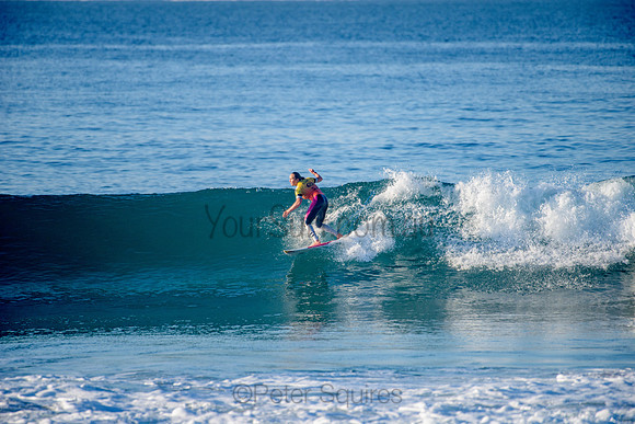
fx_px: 8821
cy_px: 212
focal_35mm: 500
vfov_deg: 2.8
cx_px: 318
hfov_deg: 4.1
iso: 280
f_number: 5.6
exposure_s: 1/1600
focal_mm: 500
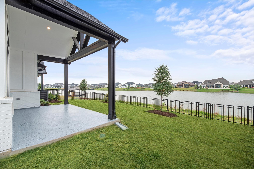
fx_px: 99
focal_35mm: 14
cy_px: 84
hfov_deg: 104.2
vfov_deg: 81.2
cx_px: 127
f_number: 8
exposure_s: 1/200
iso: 100
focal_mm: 14
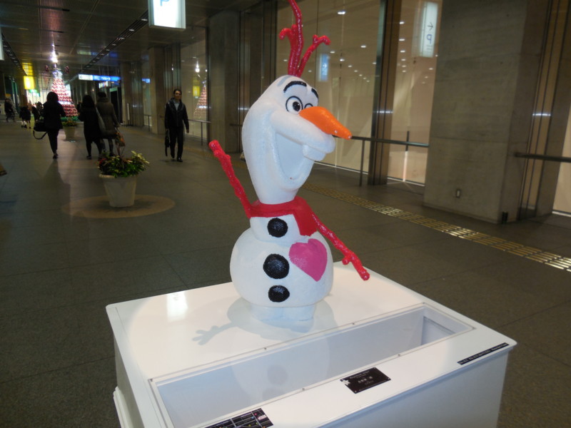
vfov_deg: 54.9
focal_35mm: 25
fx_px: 412
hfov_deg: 69.4
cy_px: 214
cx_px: 286
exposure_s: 1/25
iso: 200
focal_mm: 4.5
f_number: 3.1
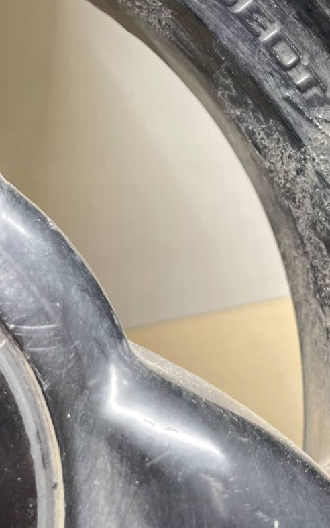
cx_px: 221
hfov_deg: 23.0
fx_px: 806
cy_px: 58
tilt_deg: -35.2
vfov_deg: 34.4
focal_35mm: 56
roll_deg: -6.7
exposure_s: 1/50
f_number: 1.6
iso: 250
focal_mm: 4.2
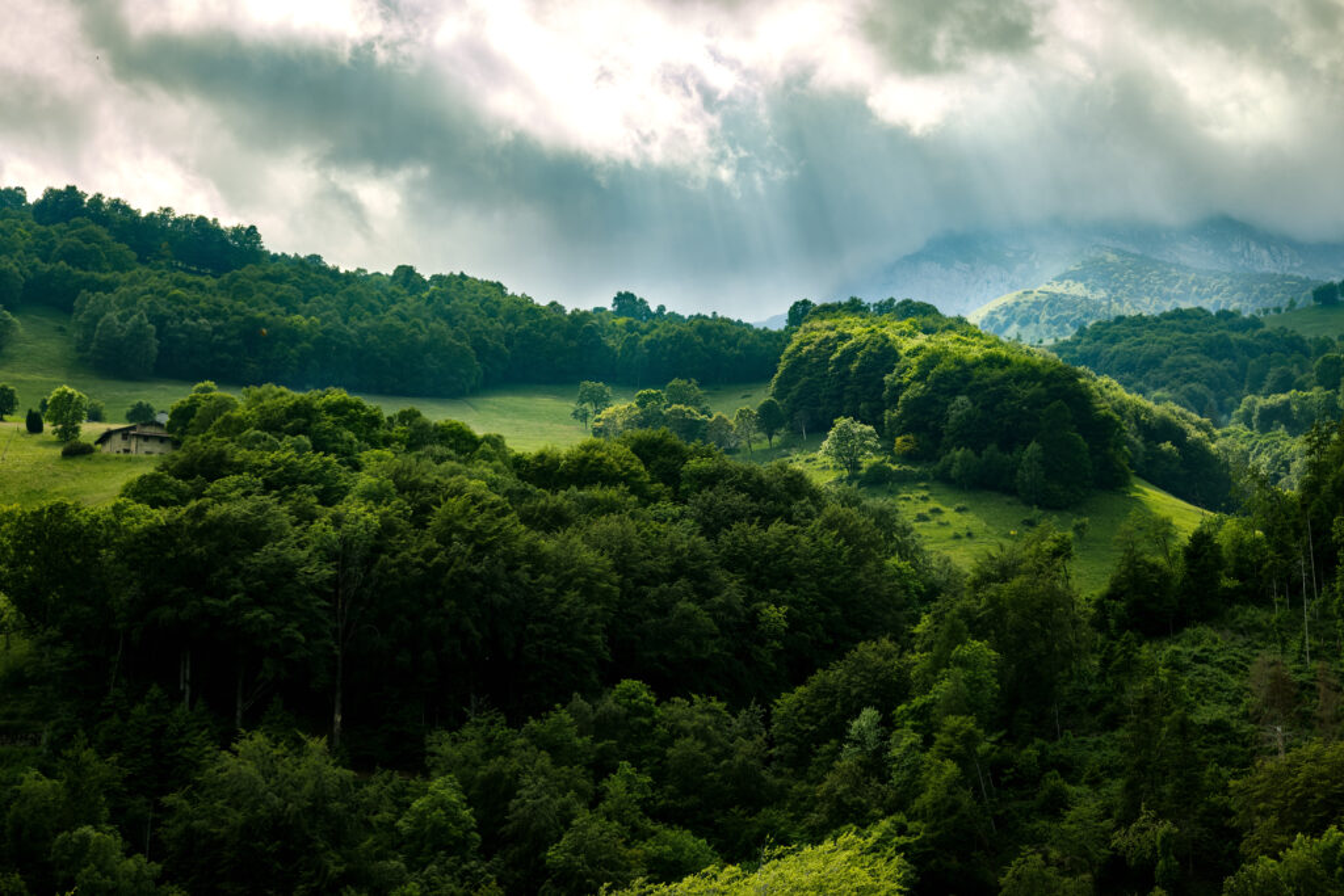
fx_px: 2016
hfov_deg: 36.9
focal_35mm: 54
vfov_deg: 25.1
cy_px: 448
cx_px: 672
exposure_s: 1/1000
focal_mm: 35.8
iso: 200
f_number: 4.5
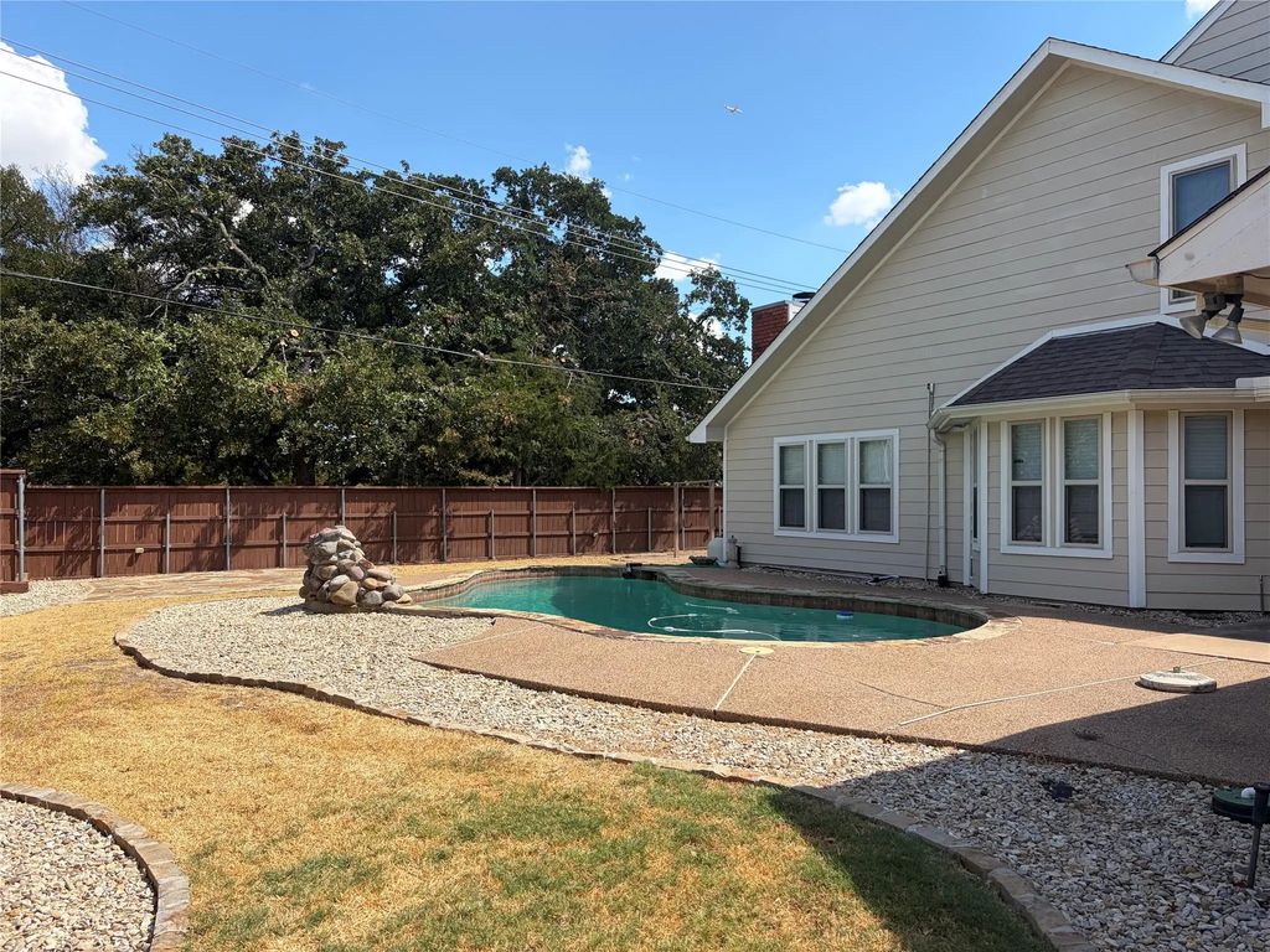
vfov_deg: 53.1
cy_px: 476
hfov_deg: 67.3
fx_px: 954
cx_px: 635
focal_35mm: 26
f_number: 1.6
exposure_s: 1/2075
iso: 50
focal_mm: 5.96
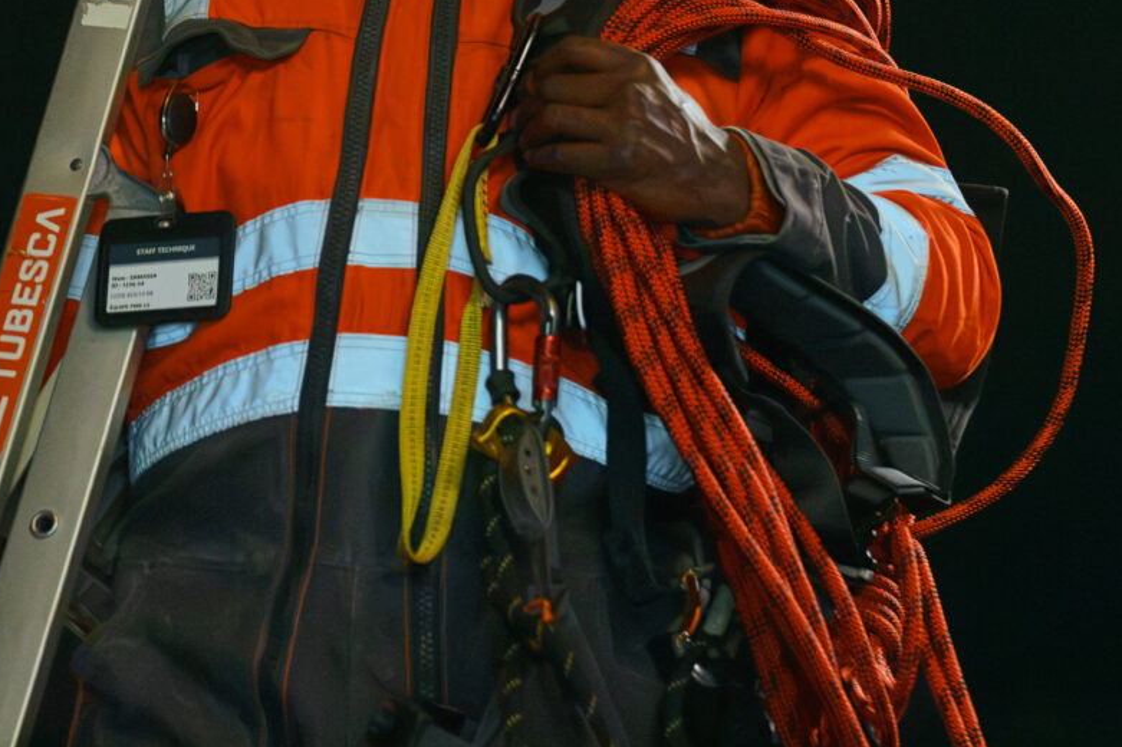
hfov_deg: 18.1
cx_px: 543
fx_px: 3520
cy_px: -14
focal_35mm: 113
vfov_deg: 12.0
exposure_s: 1/200
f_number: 2.8
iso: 5000
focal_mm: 42
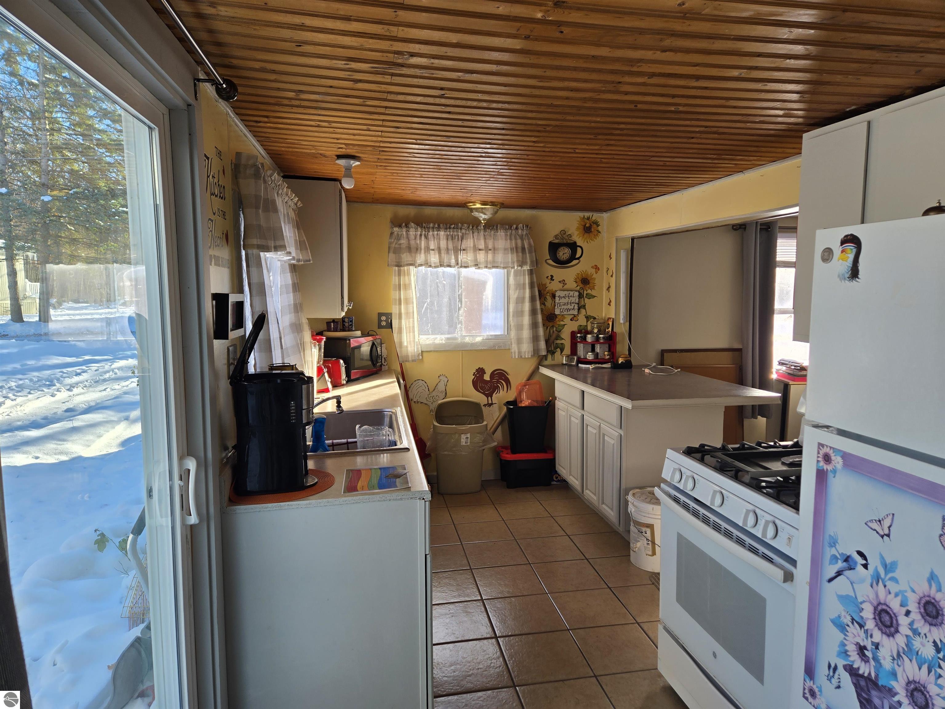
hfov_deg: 73.9
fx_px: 628
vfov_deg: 58.9
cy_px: 354
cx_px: 472
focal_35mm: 23
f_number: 1.8
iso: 32
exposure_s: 1/180
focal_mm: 5.4
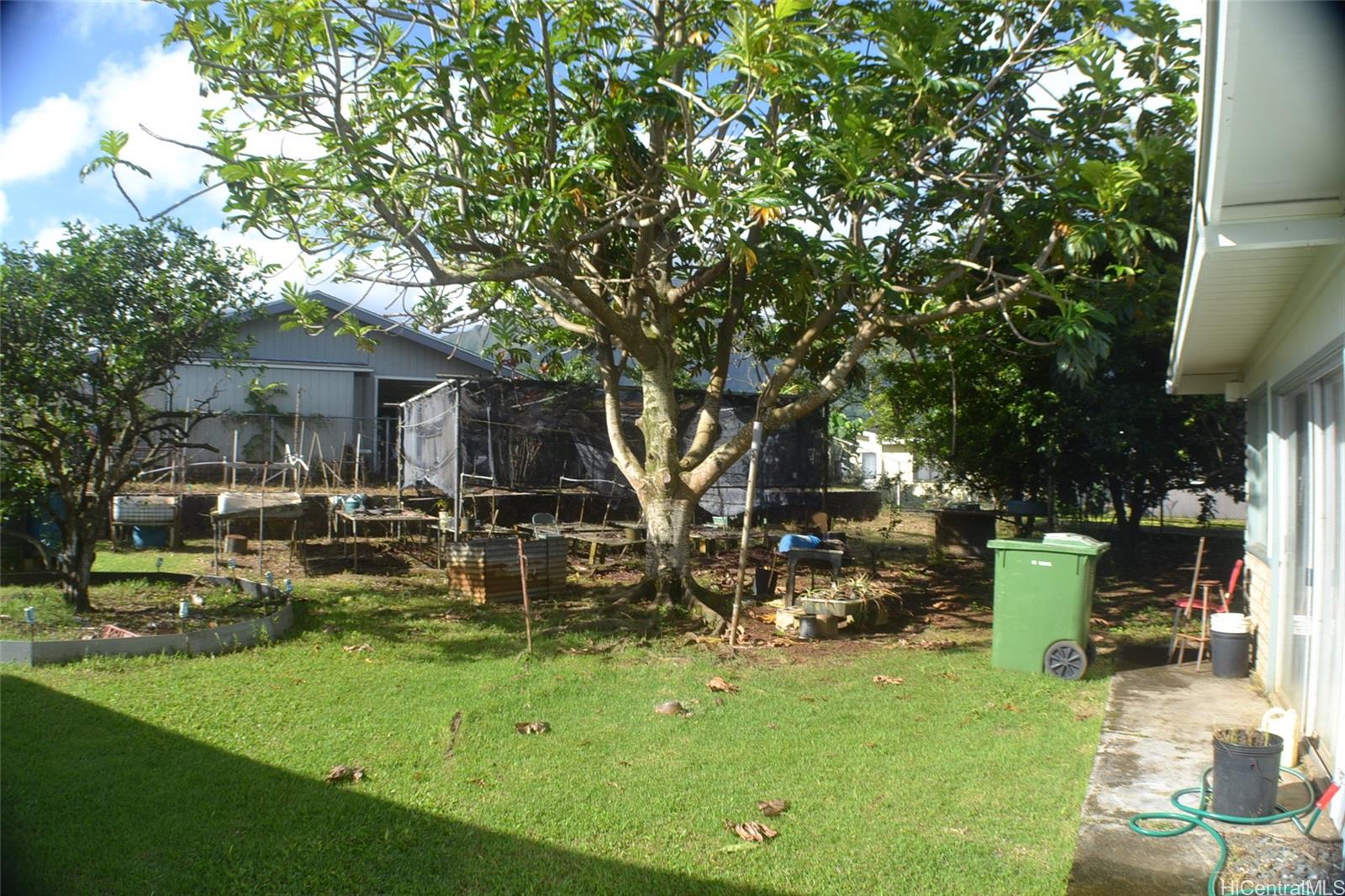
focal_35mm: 30
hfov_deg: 61.9
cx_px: 672
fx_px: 1121
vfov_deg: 43.6
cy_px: 448
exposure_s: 1/160
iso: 100
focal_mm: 20
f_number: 6.3
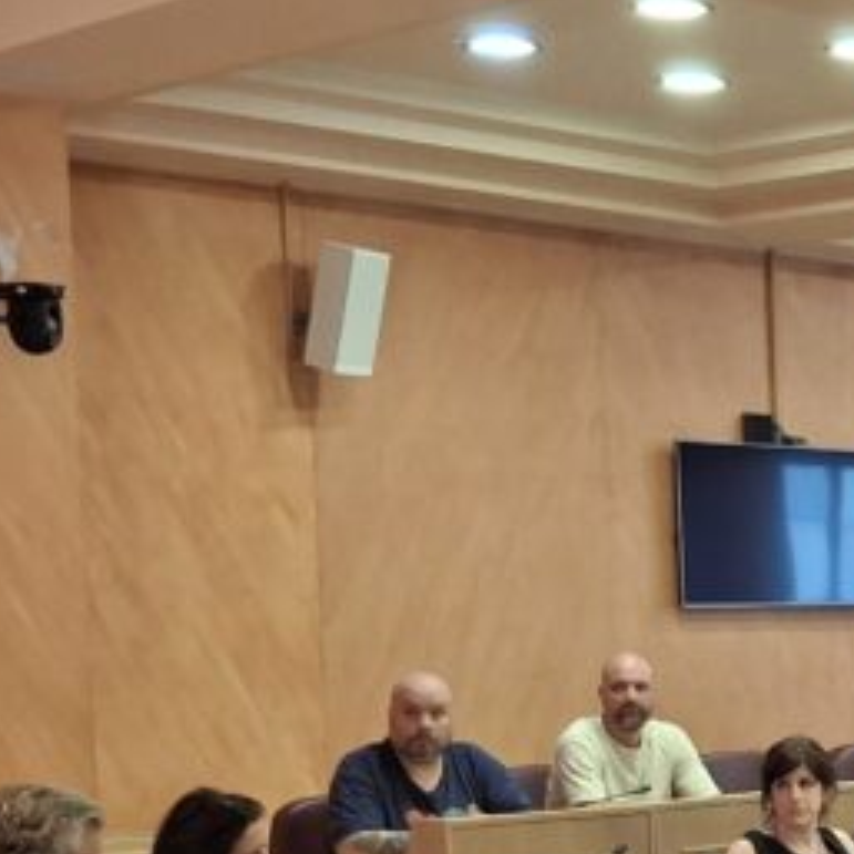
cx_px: 1276
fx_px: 2456
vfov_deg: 19.3
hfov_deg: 17.7
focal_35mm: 88
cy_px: 791
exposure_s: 1/50
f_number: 1.8
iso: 160
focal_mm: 4.69
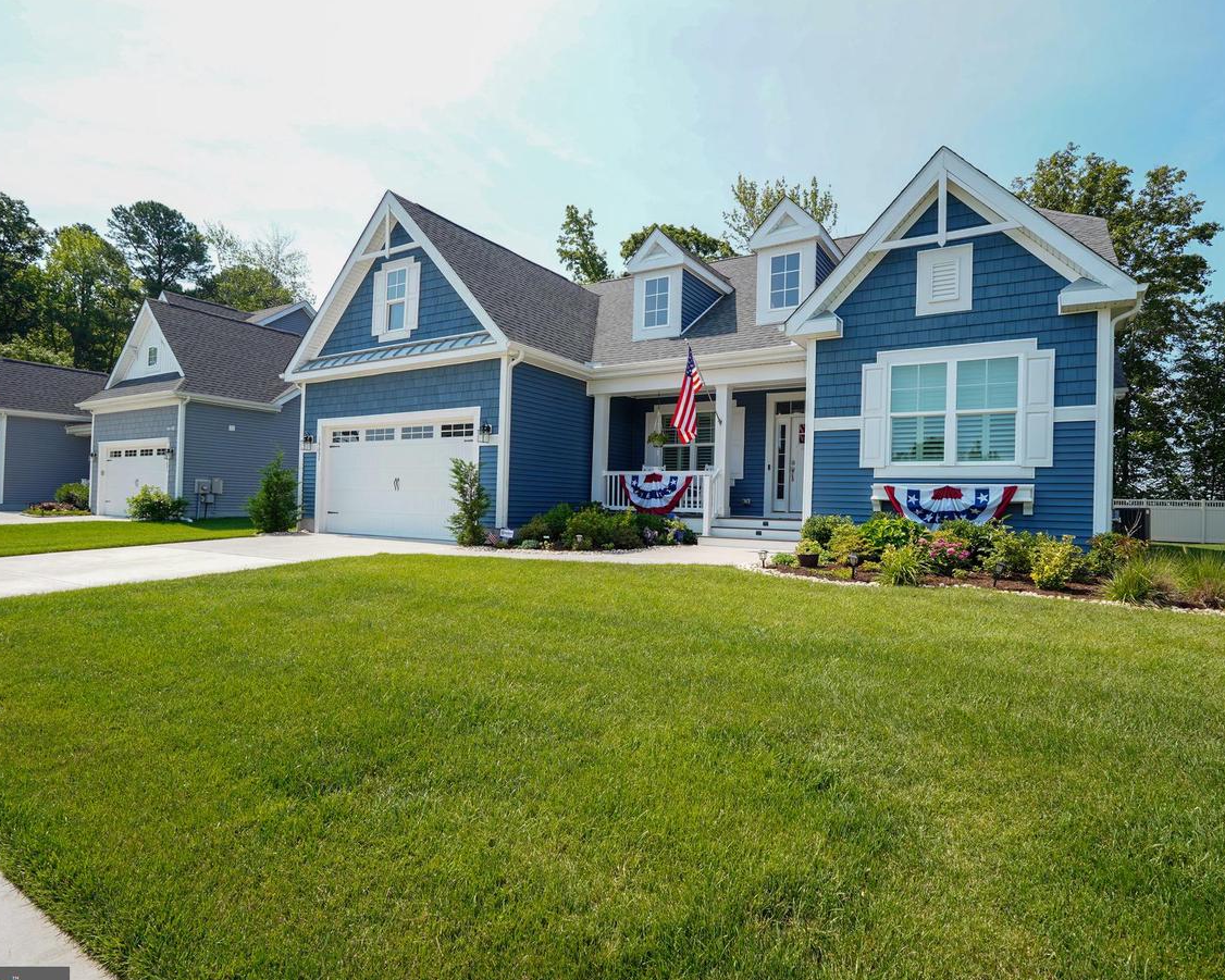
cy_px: 500
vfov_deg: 73.8
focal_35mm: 18
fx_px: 653
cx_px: 683
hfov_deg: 86.0
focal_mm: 10
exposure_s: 1/160
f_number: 6.3
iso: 100
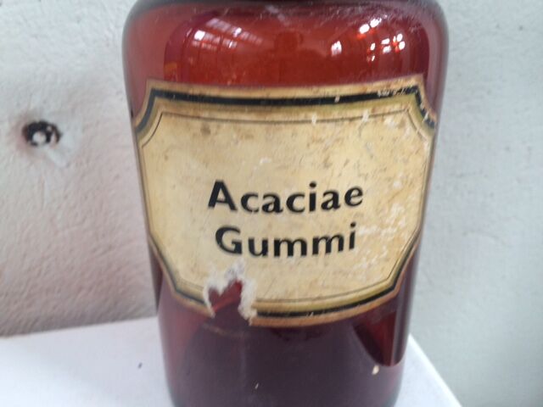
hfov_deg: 61.7
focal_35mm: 29
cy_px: 204
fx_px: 455
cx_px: 272
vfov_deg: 48.2
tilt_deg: -22.0
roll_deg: +0.6
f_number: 2.2
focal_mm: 4.15
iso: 100
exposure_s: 1/33
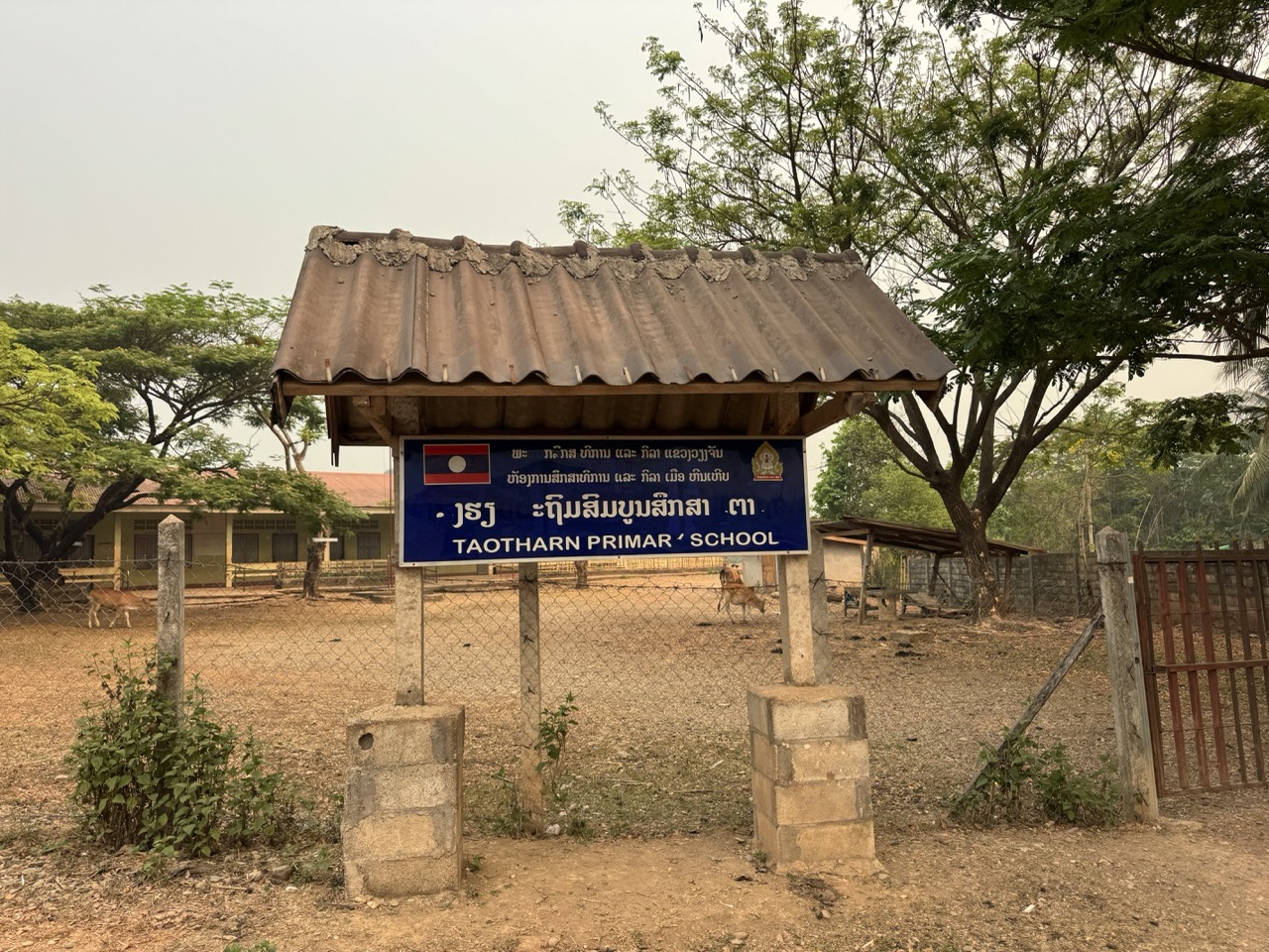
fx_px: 880
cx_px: 634
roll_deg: +3.2
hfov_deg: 71.6
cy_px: 476
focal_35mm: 24
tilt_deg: +3.5
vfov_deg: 56.8
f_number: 1.78
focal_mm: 6.76
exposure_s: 1/1560
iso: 80
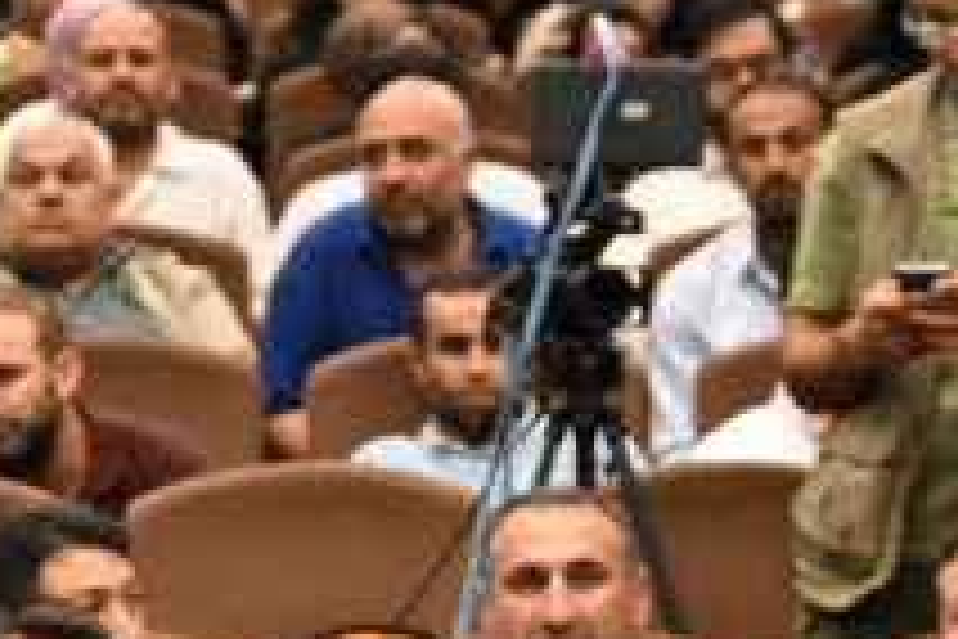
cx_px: -45
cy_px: 533
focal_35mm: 283
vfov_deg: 4.9
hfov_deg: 7.2
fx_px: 7530
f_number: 2.8
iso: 1400
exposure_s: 1/100
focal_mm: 47
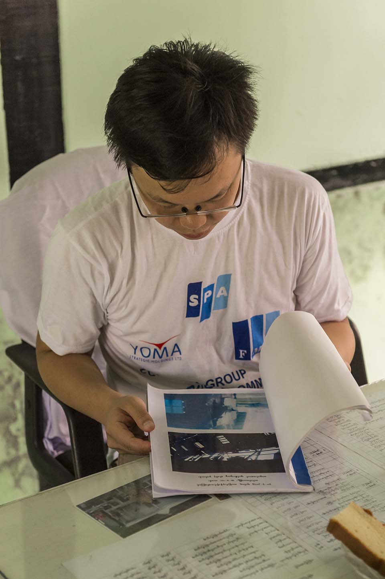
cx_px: 192
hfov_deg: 19.4
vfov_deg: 28.9
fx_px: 1124
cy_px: 290
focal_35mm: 70
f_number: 4.5
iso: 8000
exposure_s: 1/640
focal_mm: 70
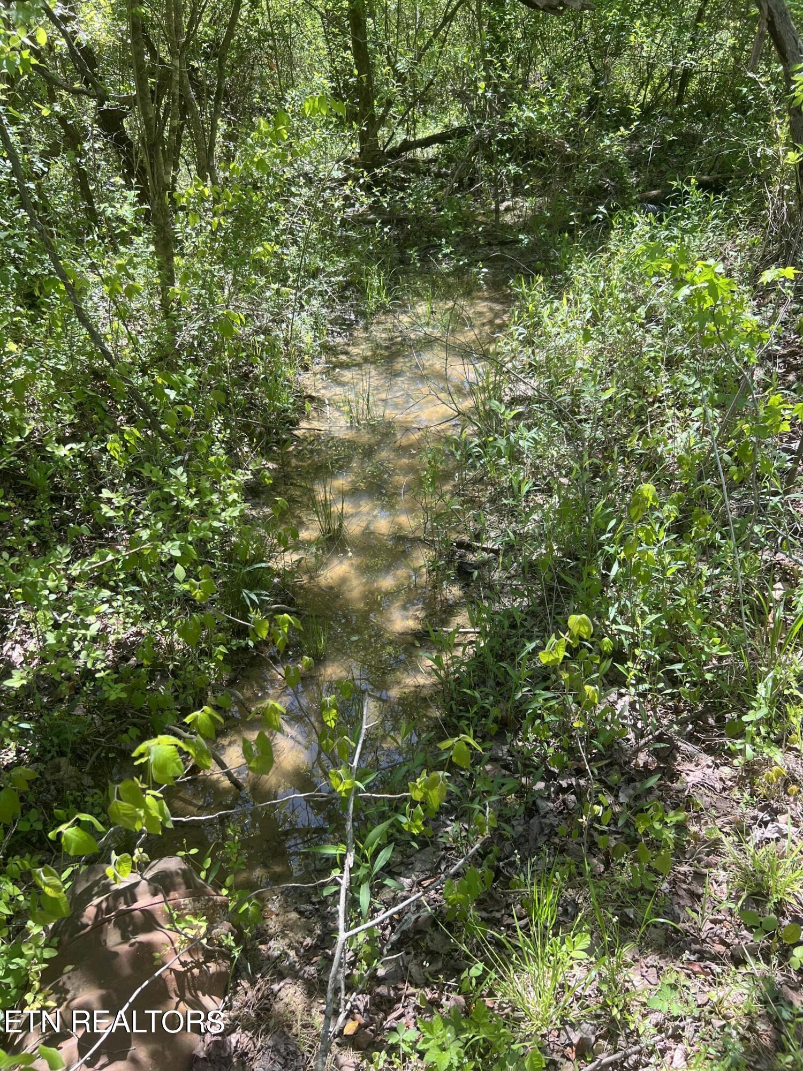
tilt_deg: -30.7
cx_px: 402
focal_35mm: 26
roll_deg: +5.1
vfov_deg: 67.3
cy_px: 536
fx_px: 804
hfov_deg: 53.1
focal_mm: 5.7
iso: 50
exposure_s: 1/549
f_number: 1.5
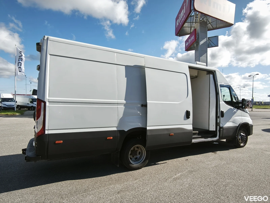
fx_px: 179
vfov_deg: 58.9
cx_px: 135
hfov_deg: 73.9
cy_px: 102
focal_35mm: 23
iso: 50
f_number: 2.2
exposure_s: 1/671
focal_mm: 1.91
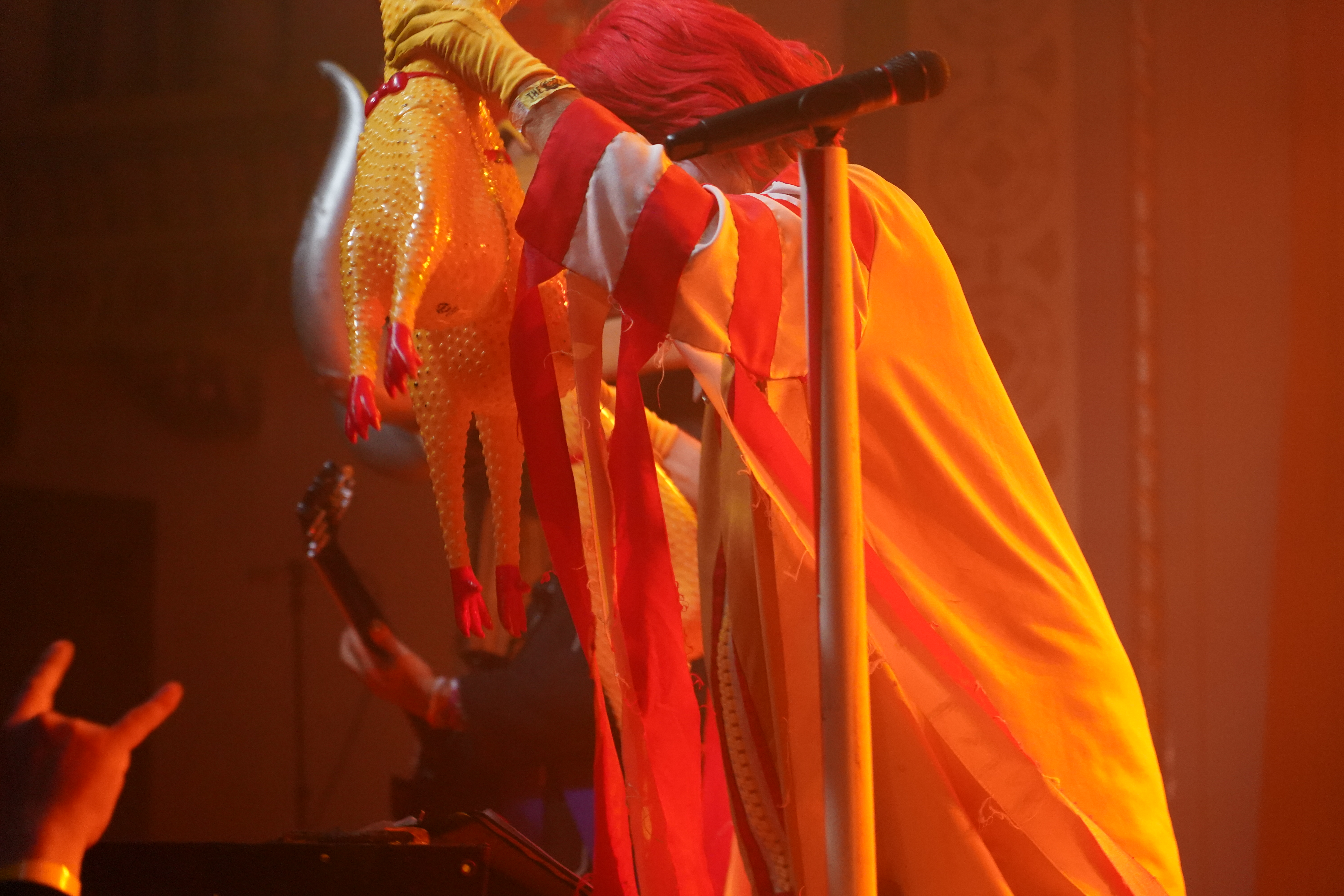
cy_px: 448
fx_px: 3920
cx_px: 672
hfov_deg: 19.5
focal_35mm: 105
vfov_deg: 13.0
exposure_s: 1/160
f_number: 4
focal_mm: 105
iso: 6400
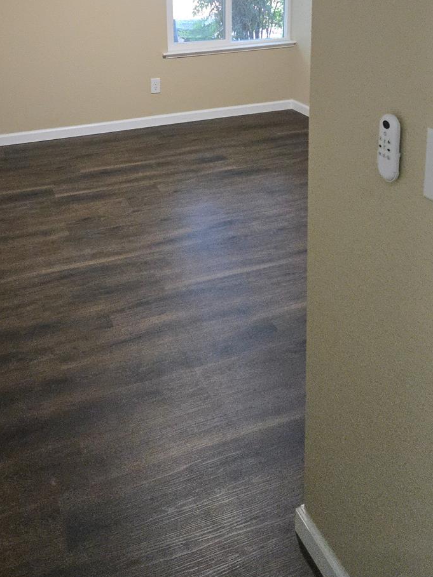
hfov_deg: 37.7
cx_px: 194
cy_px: 116
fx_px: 634
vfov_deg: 46.4
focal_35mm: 38
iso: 800
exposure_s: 1/120
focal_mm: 5.4
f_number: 1.8
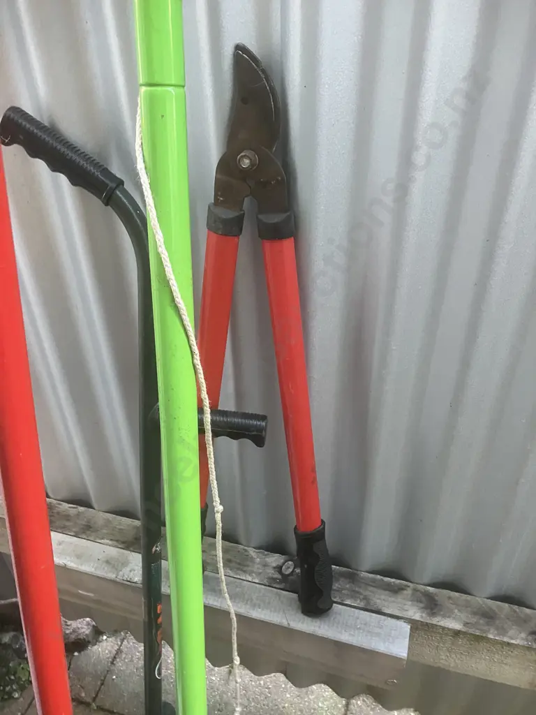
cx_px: 268
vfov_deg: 63.4
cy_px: 358
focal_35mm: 28
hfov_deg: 49.7
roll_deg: +1.7
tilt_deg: -36.4
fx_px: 578
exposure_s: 1/60
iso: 250
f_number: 1.8
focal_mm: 3.99
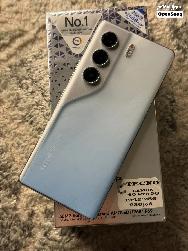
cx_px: 94
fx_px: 348
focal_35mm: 48
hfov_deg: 30.3
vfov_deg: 39.7
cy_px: 126
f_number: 1.78
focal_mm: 6.76
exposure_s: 1/60
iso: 125
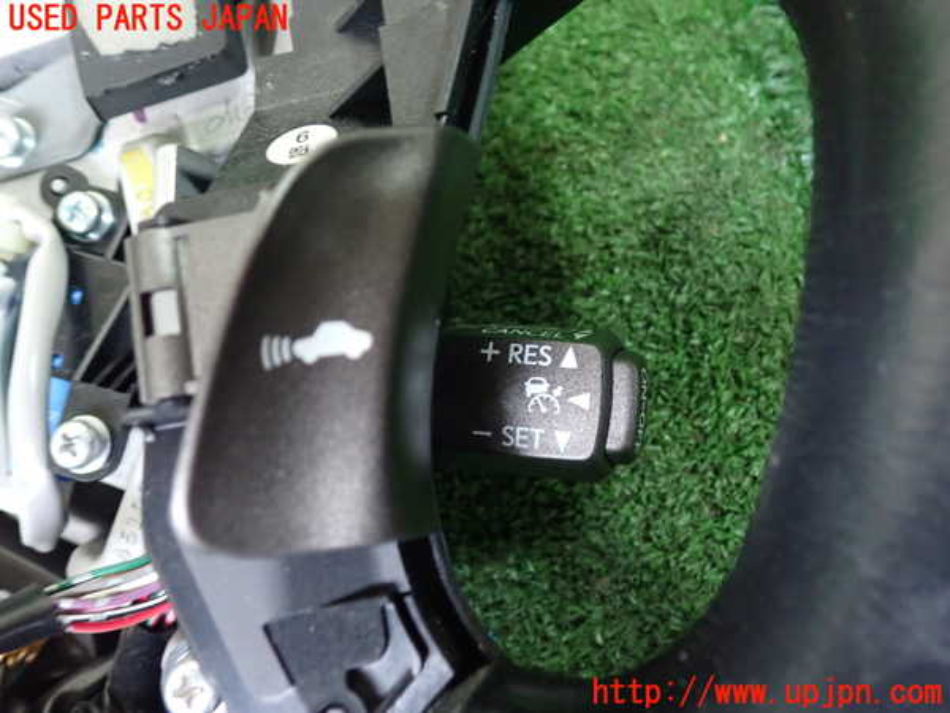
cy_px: 356
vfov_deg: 46.8
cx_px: 475
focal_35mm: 30
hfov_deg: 60.0
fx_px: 823
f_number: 2.3
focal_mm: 5.4
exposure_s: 1/20
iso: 800
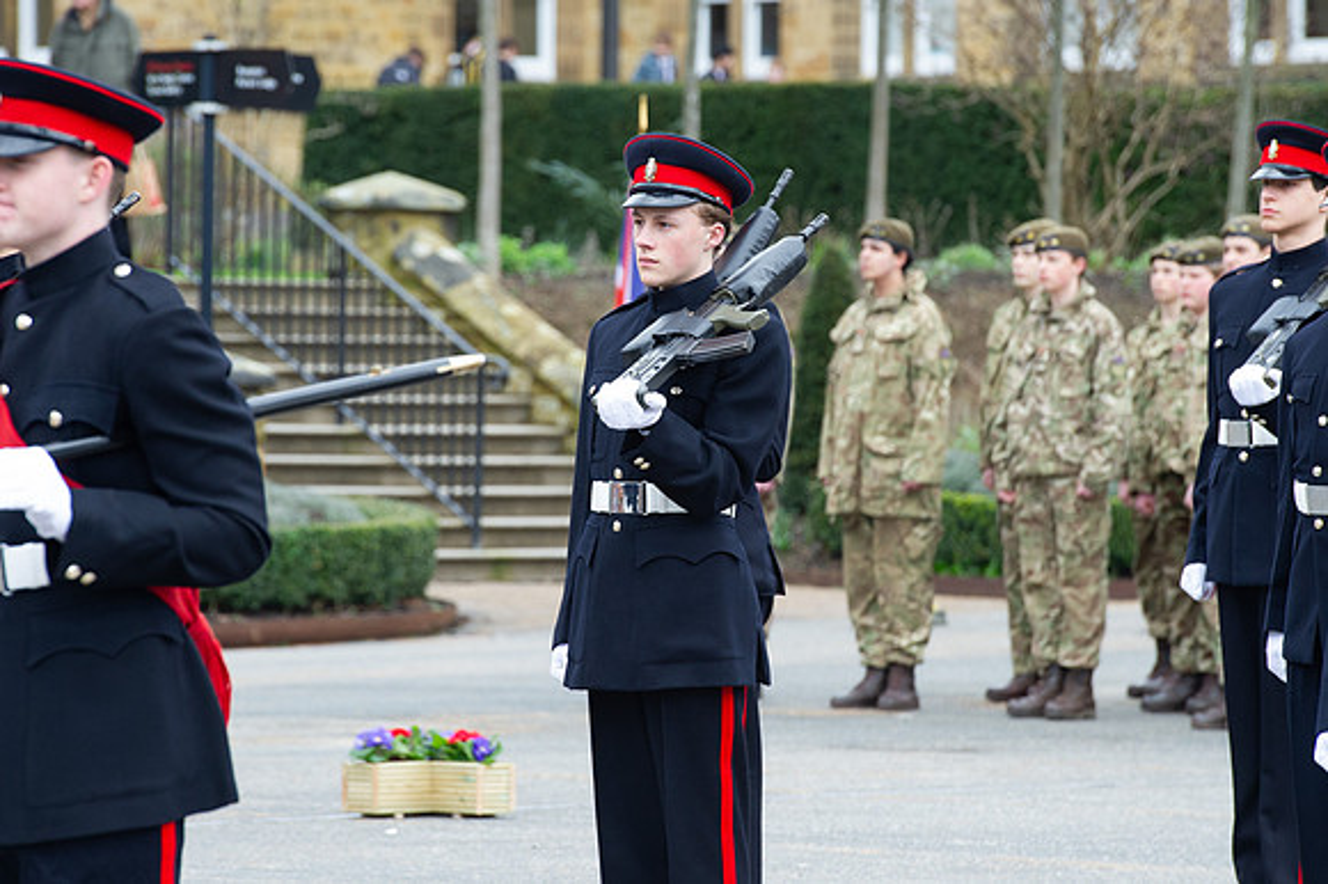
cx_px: 699
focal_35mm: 259
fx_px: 9547
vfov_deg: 5.3
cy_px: 422
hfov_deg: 8.0
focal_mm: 200
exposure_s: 1/250
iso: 800
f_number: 6.3
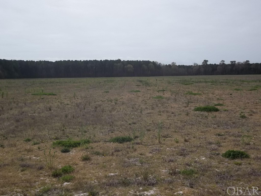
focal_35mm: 37
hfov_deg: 50.1
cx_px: 130
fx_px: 279
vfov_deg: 38.7
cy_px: 98
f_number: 10.1
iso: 80
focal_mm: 6.6
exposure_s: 1/320
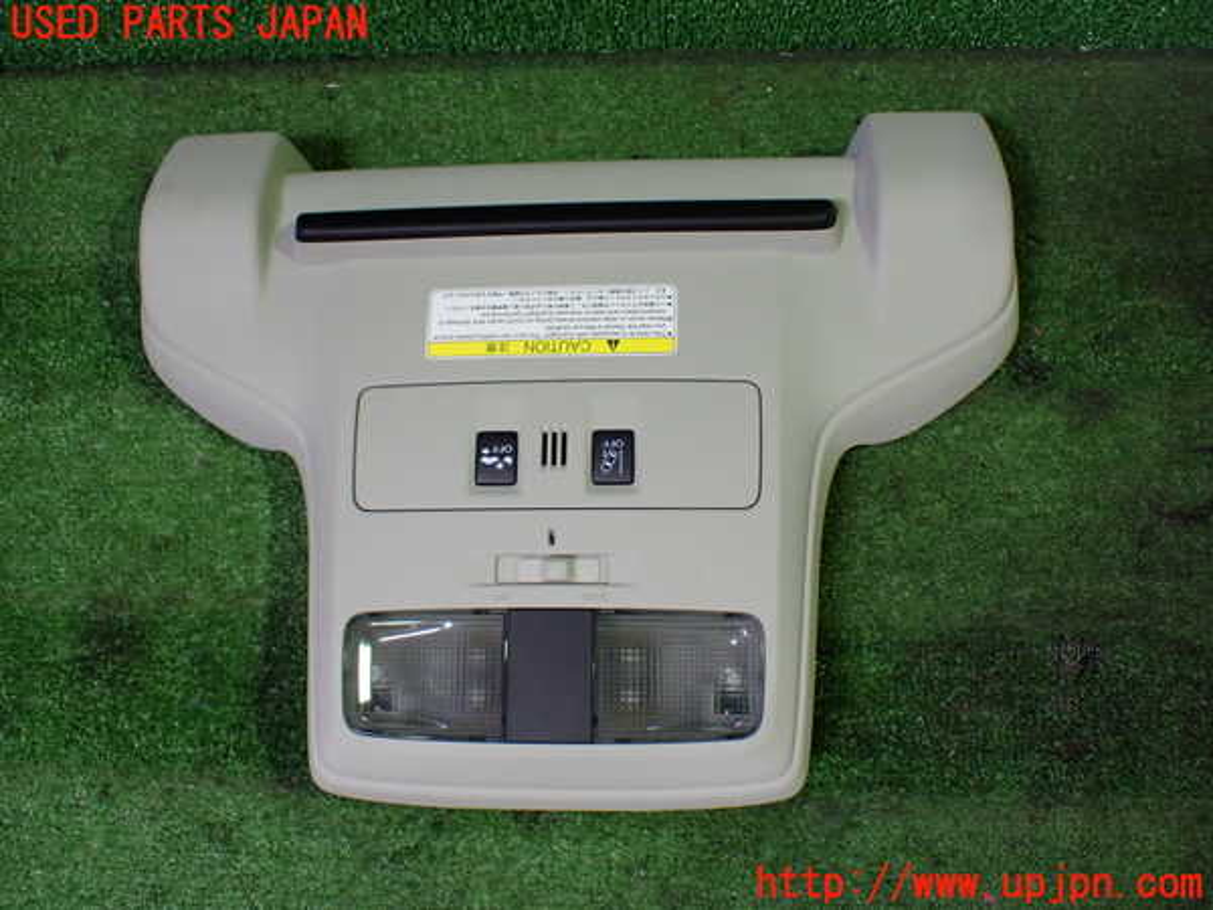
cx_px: 606
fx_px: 1051
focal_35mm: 30
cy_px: 455
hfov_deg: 60.0
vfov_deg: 46.8
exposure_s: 1/125
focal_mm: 5.4
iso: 640
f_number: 2.3
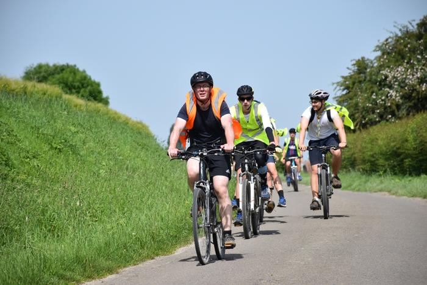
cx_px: 214
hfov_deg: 9.8
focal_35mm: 210
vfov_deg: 6.5
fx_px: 2491
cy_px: 142
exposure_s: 1/800
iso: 200
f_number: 7.1
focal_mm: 140
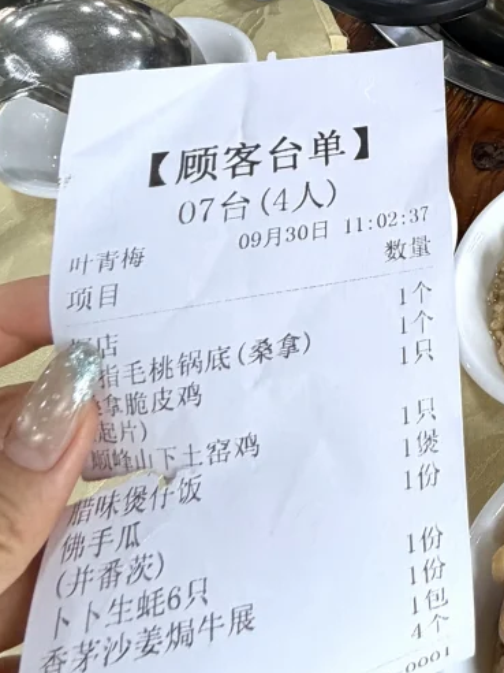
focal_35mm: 41
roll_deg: -0.3
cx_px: 699
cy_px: -31
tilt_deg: -38.2
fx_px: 796
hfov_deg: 27.5
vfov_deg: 39.2
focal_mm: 2.22
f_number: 2.2
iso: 80
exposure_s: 1/100
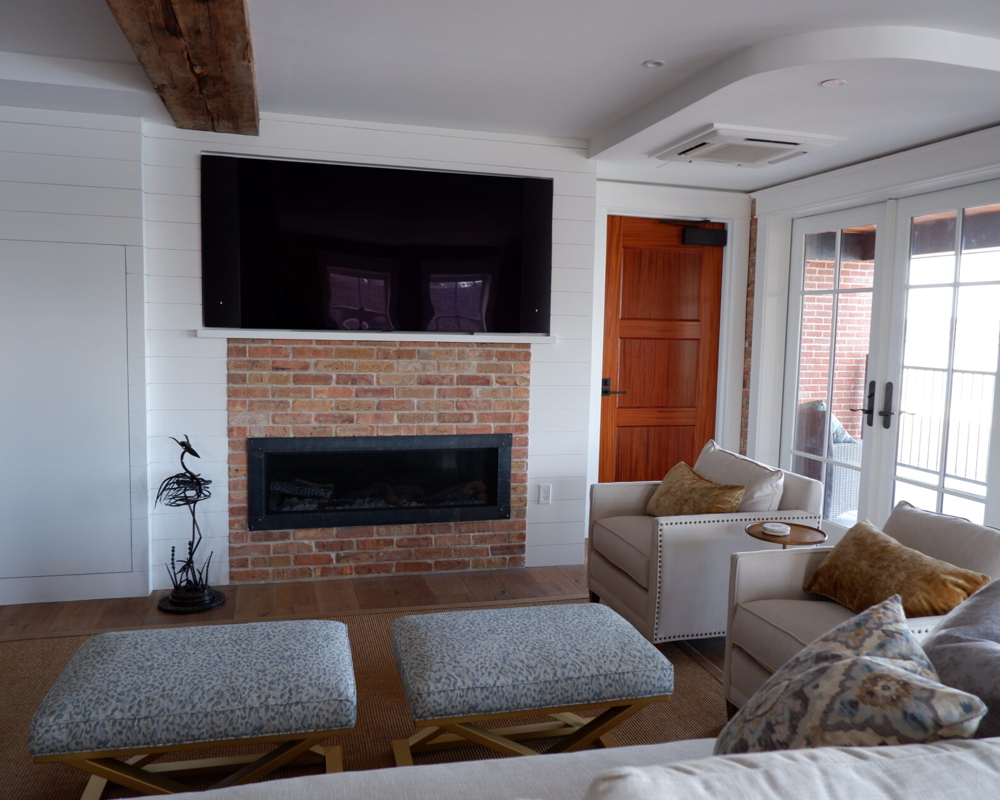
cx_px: 514
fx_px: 769
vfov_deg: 54.9
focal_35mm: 26
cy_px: 401
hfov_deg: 66.0
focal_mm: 15
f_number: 3.5
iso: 250
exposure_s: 1/34
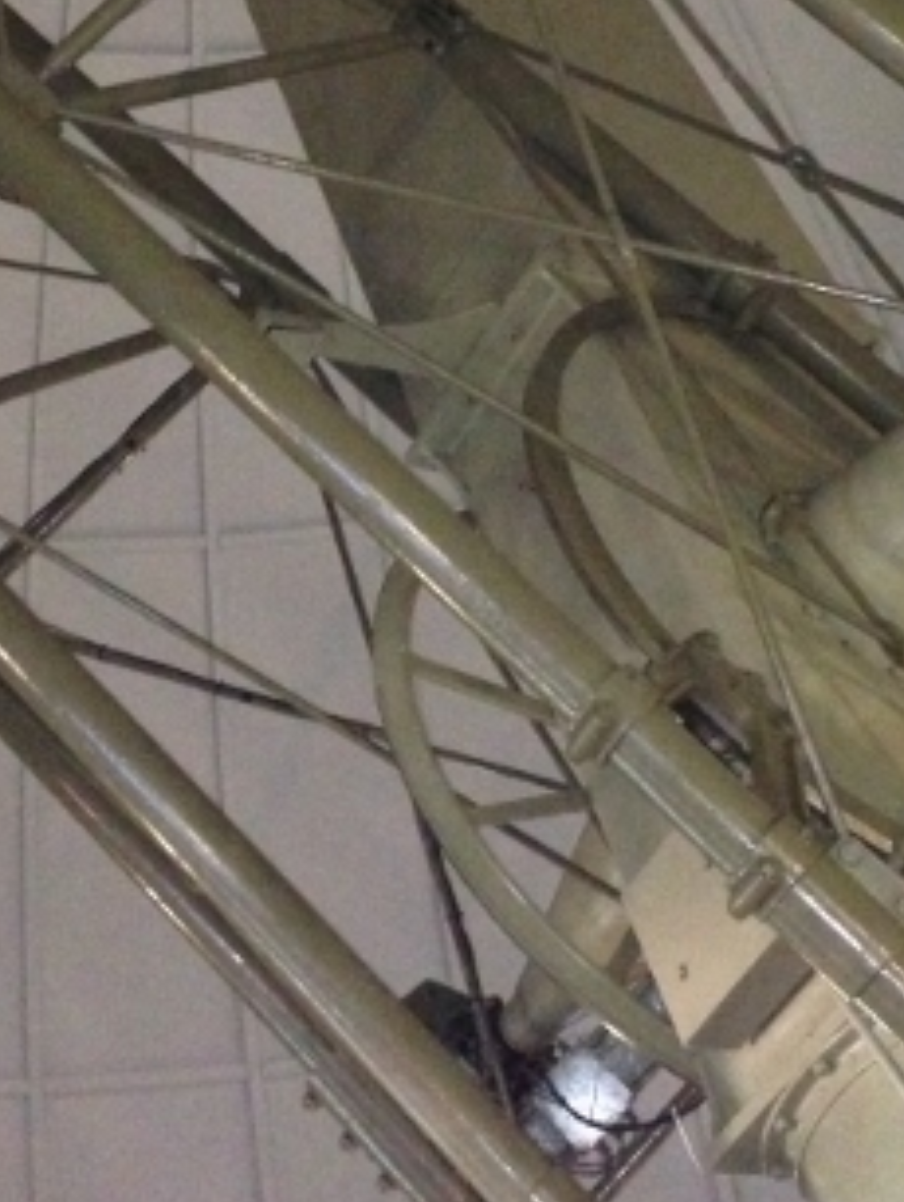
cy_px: 244
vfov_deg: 27.6
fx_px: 2399
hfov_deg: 21.3
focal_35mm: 69
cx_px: 338
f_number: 2.4
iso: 800
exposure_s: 1/16
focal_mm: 4.12
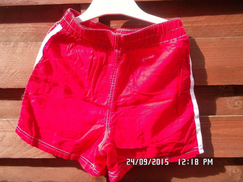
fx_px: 197
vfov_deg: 49.7
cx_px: 122
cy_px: 91
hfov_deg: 63.4
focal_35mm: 28
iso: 80
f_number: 3.3
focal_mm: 4.1
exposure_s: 1/300
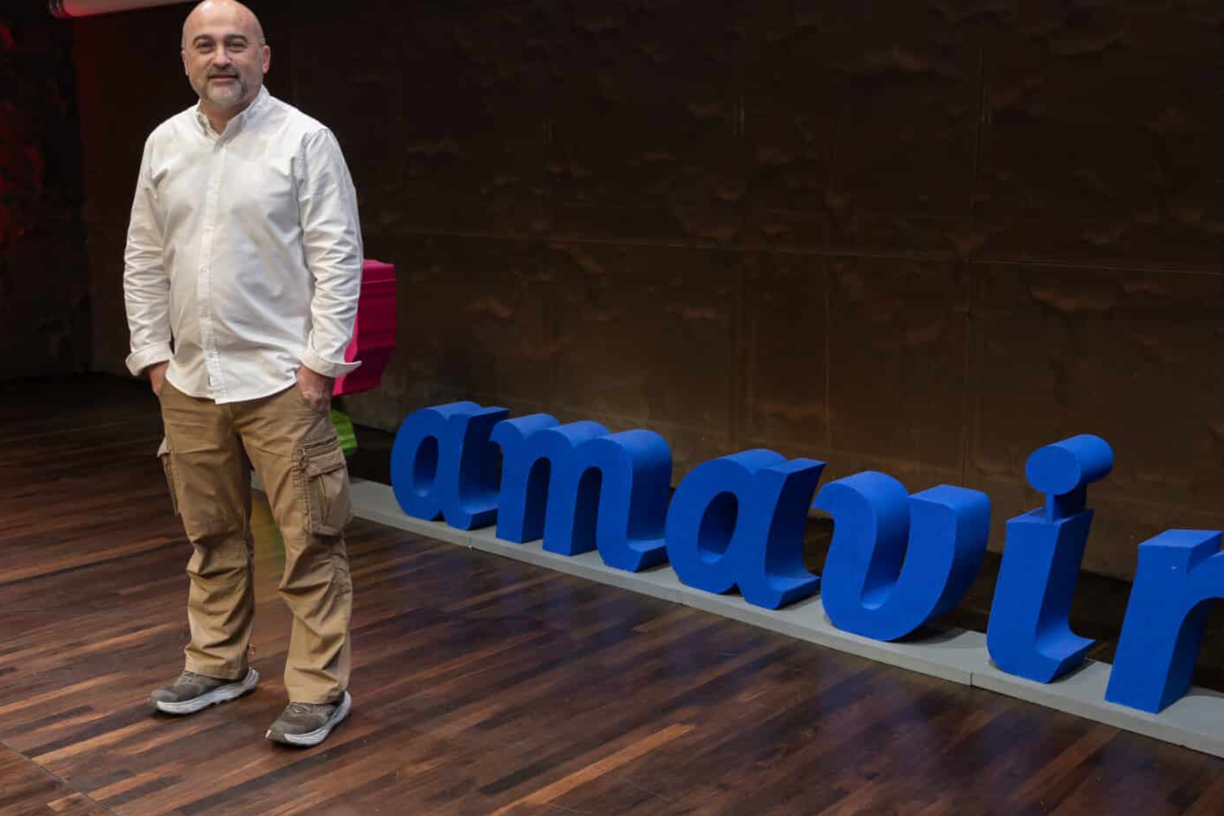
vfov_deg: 32.6
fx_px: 1394
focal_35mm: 41
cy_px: 386
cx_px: 535
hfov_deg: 47.3
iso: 200
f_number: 2.8
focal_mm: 28
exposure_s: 1/200
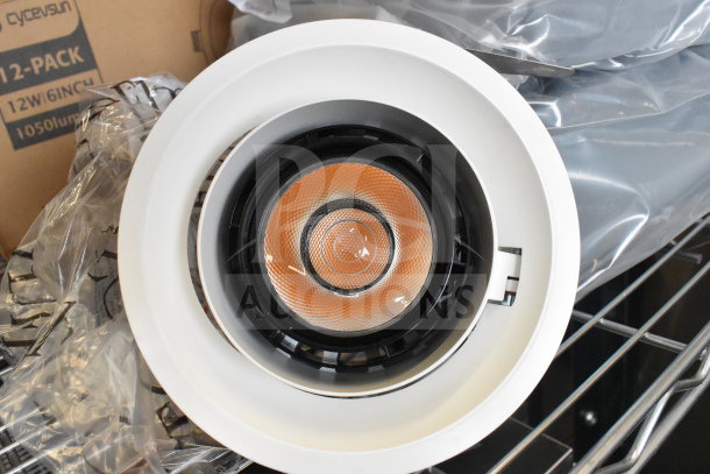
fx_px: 651
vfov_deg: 40.0
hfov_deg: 57.2
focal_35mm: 33
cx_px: 355
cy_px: 237
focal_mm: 22
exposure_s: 1/500
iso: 6400
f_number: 11
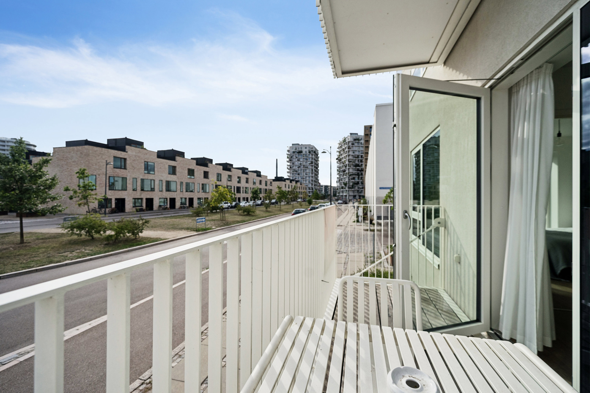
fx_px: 229
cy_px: 196
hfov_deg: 104.3
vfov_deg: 81.2
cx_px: 295
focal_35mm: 14
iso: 400
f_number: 5
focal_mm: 14
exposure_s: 1/2000
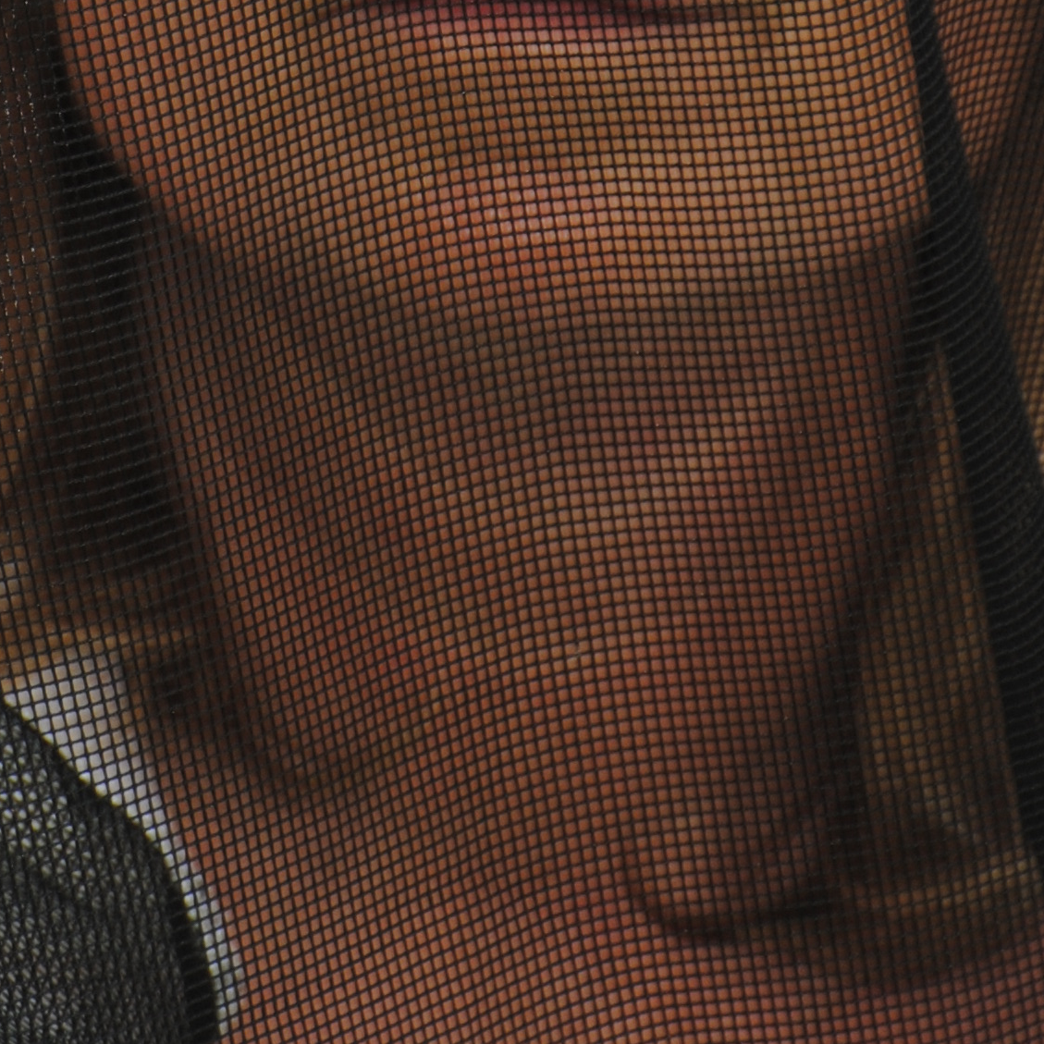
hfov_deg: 1.8
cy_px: -462
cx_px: 363
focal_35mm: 963
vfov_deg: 1.8
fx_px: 32859
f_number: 5.3
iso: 200
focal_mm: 220
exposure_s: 1/125
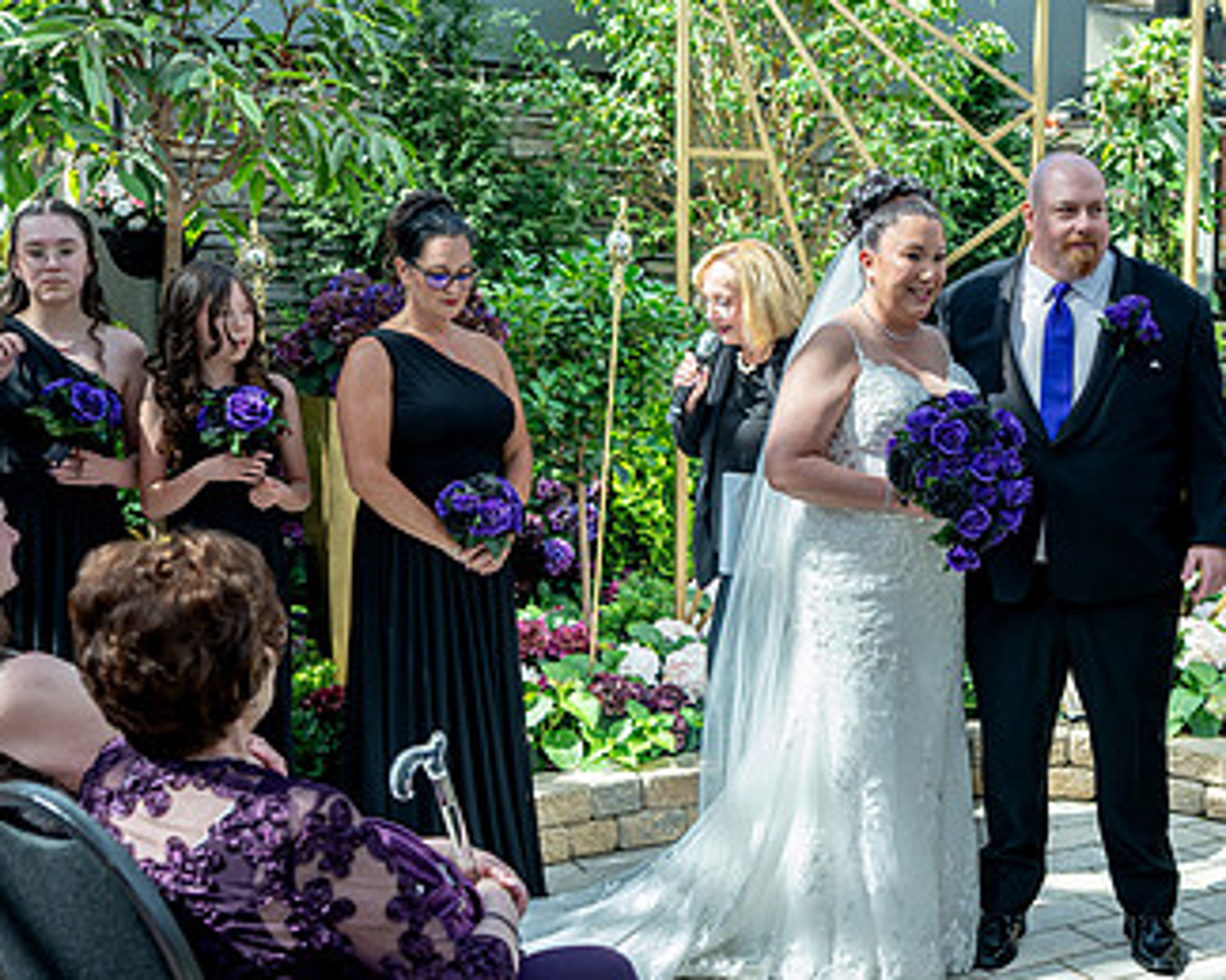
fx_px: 1705
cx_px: 893
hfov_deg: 38.7
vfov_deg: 32.1
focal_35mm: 47
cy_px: 513
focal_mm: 28
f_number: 2.8
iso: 100
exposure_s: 1/500
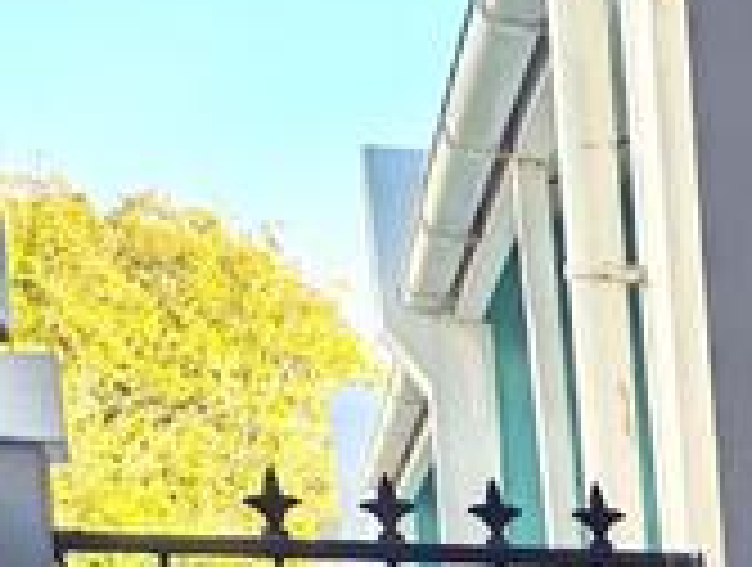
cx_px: 1581
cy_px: 1210
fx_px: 2808
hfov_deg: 12.9
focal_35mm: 129
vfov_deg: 10.4
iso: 125
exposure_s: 1/100
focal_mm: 6.12
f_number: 1.9
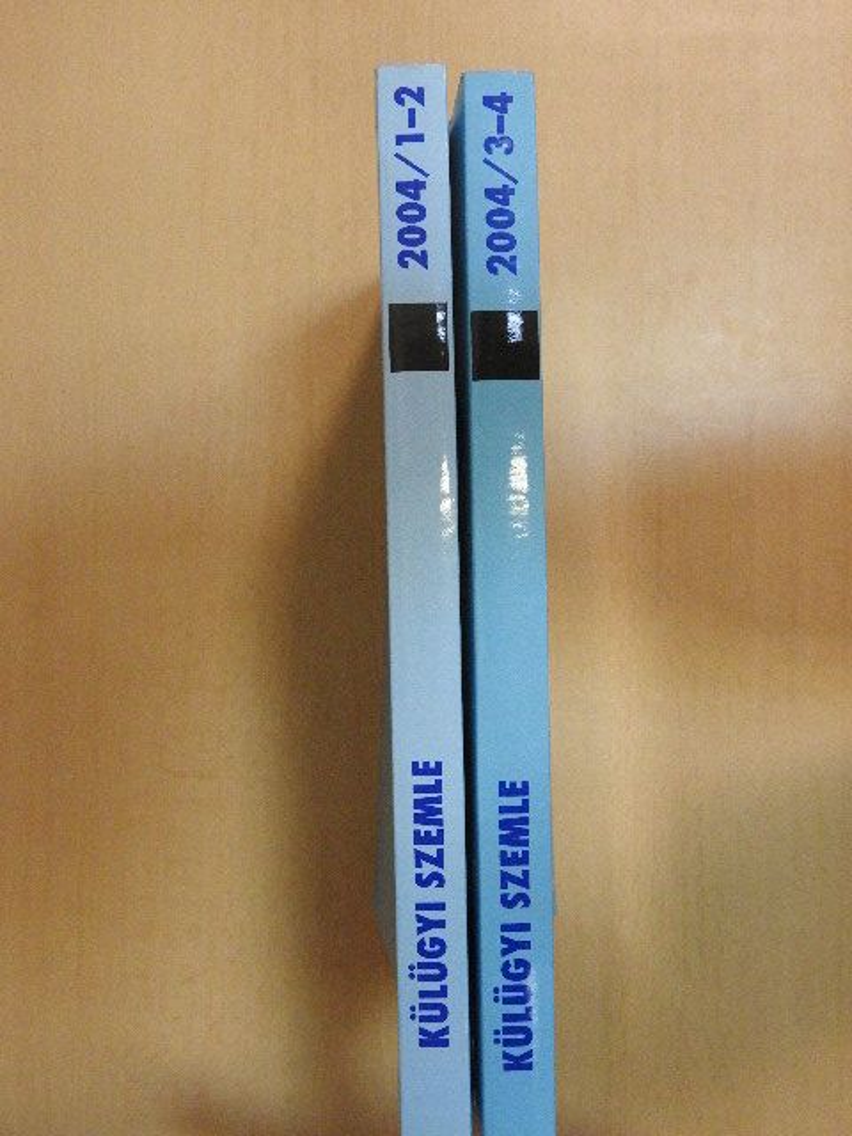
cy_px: 568
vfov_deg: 55.4
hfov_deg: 42.9
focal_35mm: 33
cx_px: 426
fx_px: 1083
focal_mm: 5.9
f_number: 3.6
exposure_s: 1/80
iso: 1100
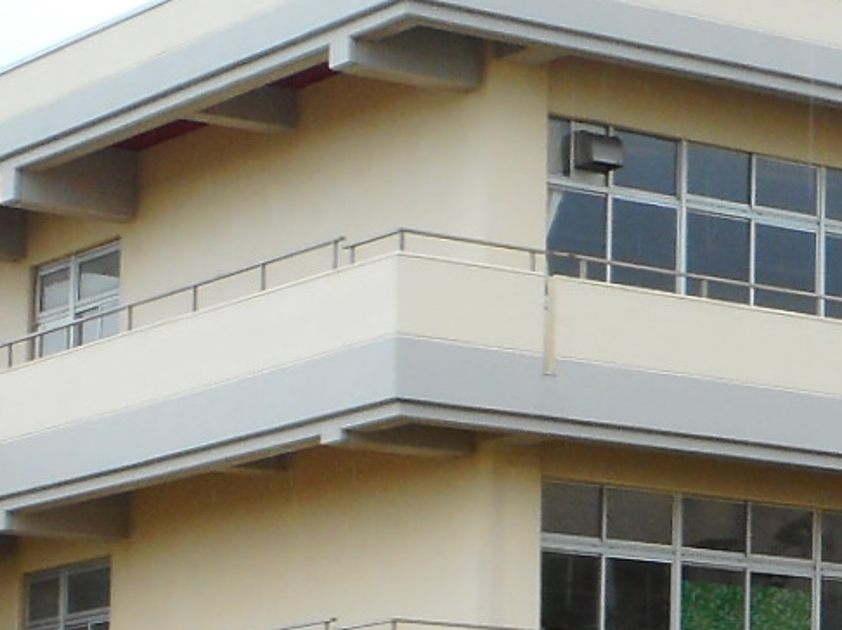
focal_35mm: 159
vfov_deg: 9.2
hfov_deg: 11.5
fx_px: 3866
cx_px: 1499
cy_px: 730
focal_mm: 6
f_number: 4.2
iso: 80
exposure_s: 1/100
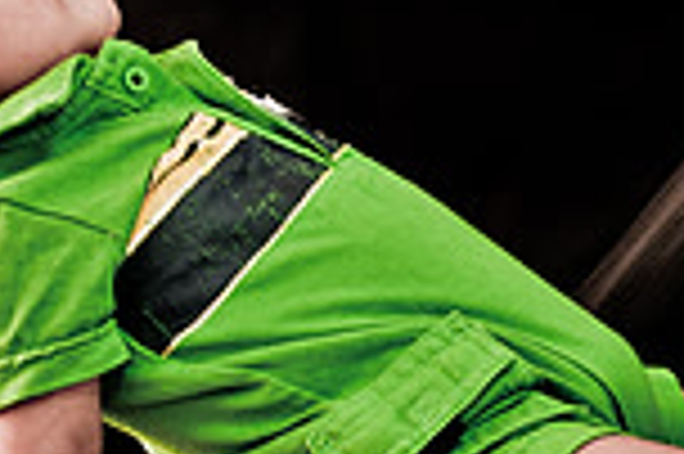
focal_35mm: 137
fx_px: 2600
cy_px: -20
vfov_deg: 9.9
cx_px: 711
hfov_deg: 14.7
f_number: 2.8
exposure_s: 1/60
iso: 100
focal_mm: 24
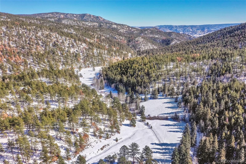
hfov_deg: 65.5
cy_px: 82
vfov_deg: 46.4
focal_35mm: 28
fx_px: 191
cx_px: 123
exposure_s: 1/2000
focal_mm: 10.26
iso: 800
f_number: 9
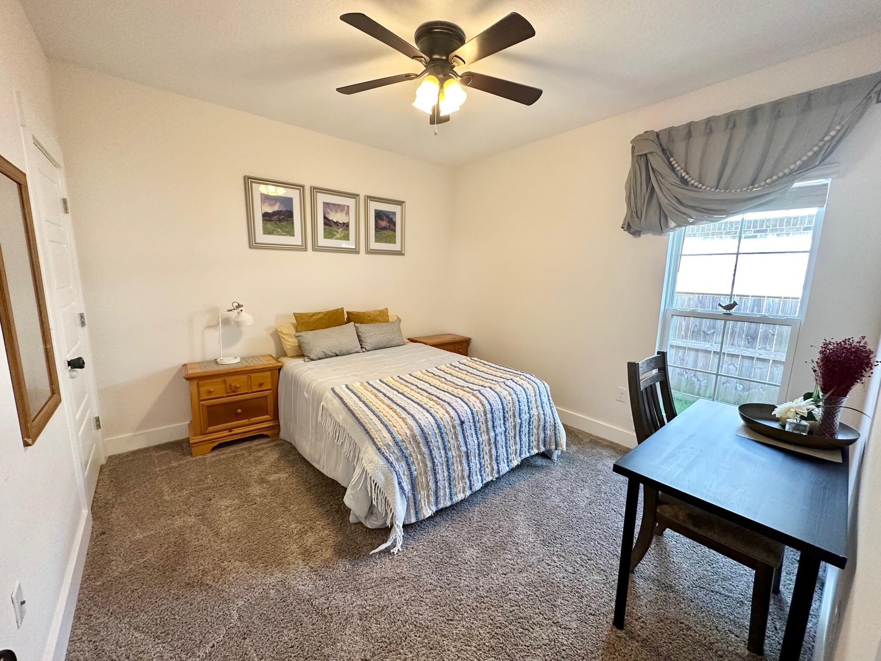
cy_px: 330
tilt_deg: -10.2
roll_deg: -1.4
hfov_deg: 102.1
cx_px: 440
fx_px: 356
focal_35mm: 14
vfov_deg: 85.7
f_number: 2.2
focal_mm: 2.22
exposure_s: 1/120
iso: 320
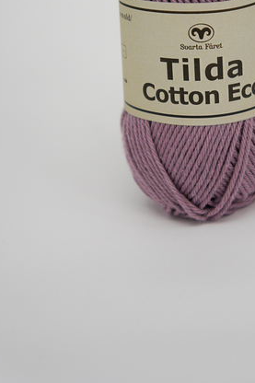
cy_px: 70
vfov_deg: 19.8
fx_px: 1085
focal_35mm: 102
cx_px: 189
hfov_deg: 13.4
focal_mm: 40
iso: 200
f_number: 5
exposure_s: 1/80
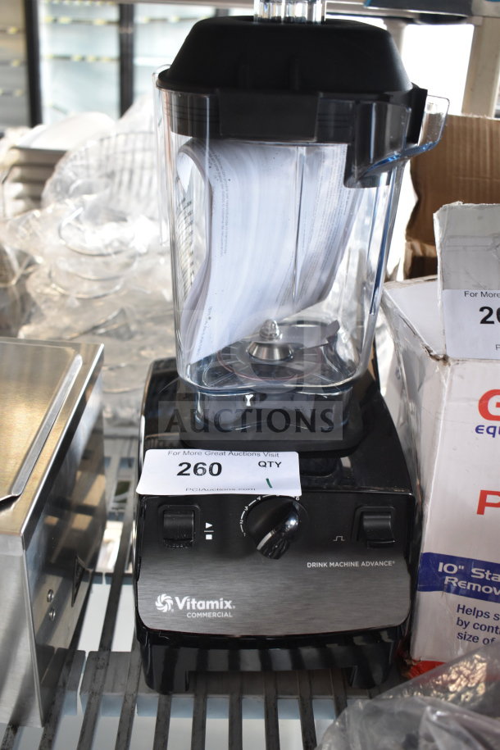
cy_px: 375
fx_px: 719
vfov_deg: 55.1
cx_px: 250
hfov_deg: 38.4
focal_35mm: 34
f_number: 3.8
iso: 1000
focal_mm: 23
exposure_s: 1/40
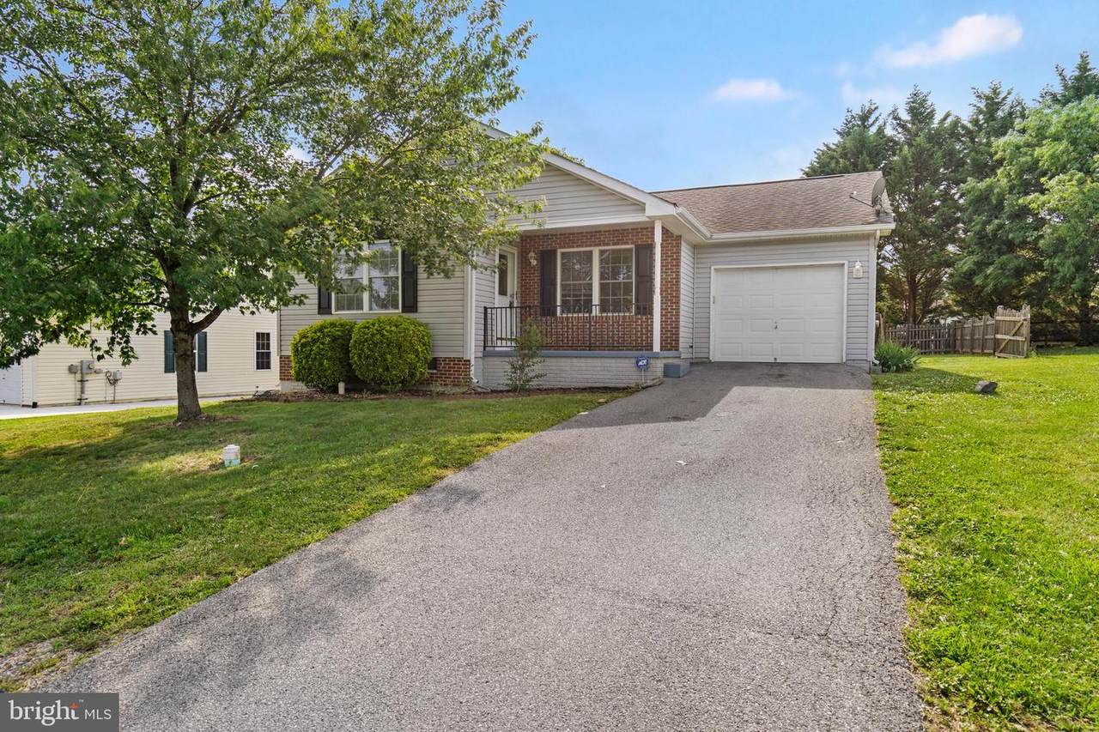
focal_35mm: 21
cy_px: 366
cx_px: 550
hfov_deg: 81.2
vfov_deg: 59.5
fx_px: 641
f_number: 8
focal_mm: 21
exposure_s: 1/30
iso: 100
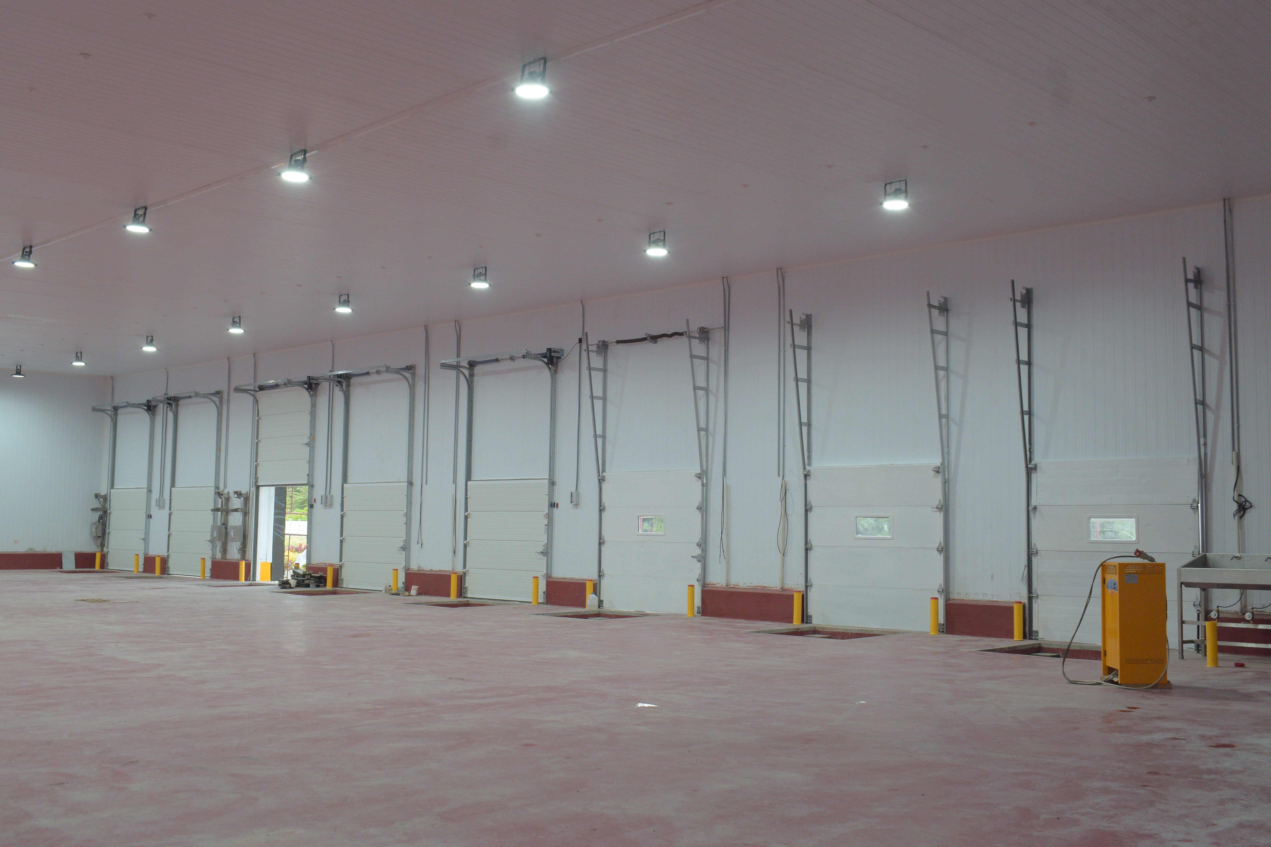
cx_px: 636
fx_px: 1271
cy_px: 424
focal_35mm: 36
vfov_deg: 36.9
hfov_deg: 53.1
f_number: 9
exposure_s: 1/60
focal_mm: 24
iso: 640
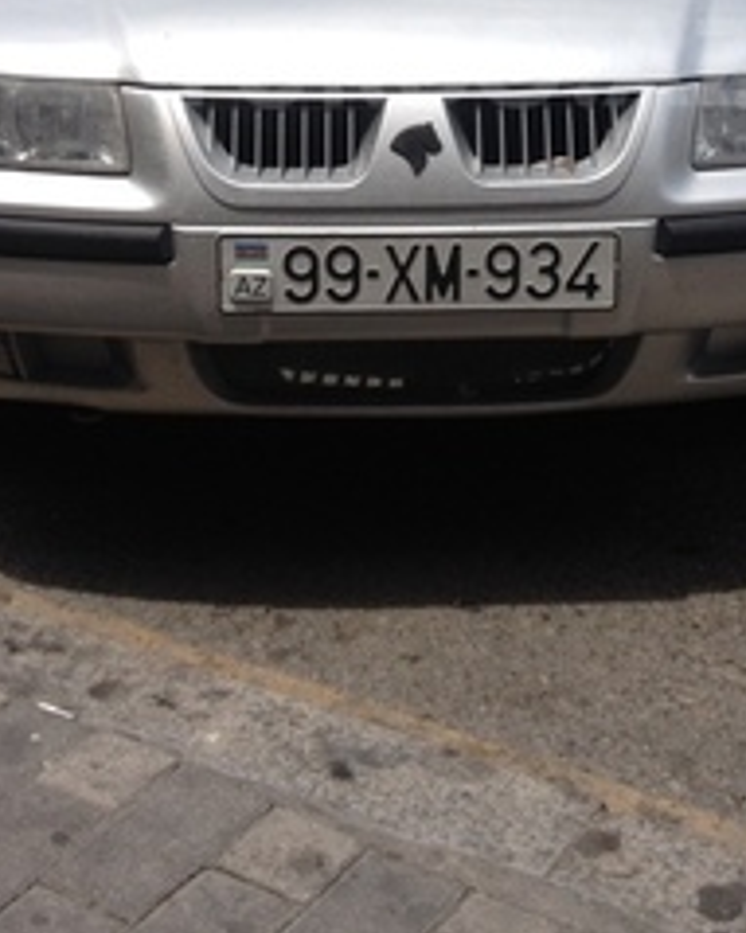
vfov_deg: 25.8
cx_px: 461
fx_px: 1961
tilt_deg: -15.0
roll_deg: +0.4
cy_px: 62
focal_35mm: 71
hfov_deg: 21.5
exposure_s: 1/2513
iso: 50
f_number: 2.4
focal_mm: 4.28
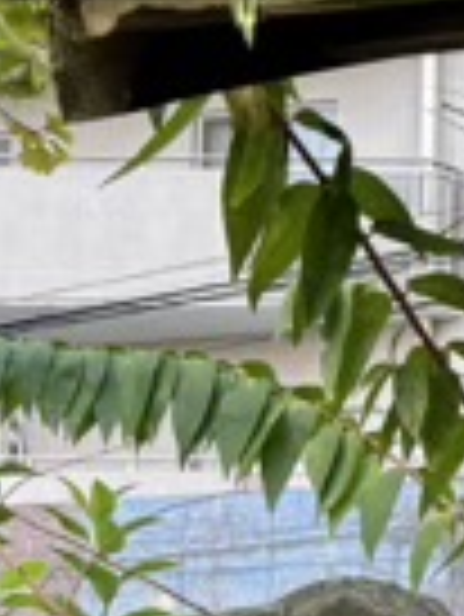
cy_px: 573
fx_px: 2373
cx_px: 1500
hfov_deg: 8.7
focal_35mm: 133
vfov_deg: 14.6
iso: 32
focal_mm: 5.96
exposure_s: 1/121
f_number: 1.6
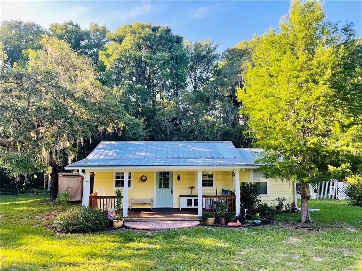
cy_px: 136
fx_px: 272
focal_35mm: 26
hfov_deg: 67.3
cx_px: 181
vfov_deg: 53.1
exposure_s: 1/249
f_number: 1.6
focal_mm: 4.2
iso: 32
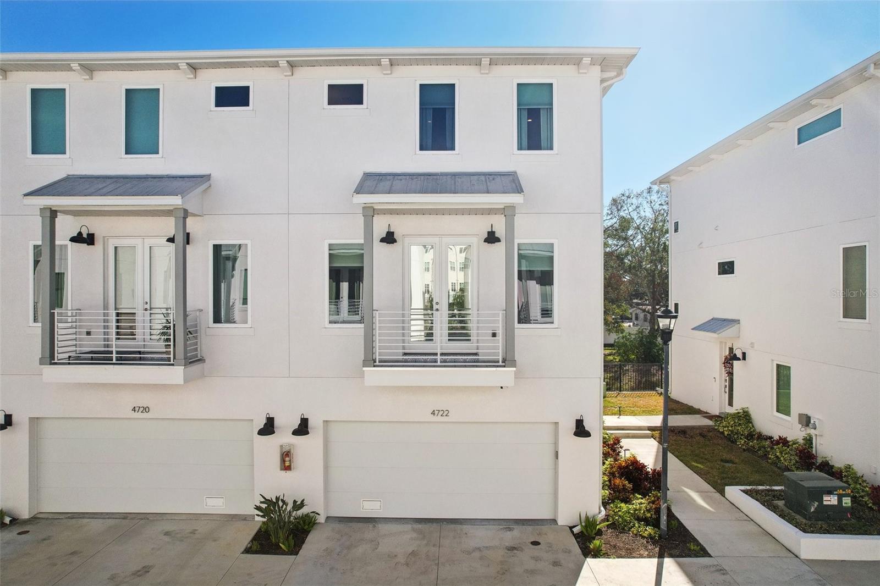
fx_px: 538
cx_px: 440
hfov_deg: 78.6
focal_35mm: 22
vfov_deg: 57.2
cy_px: 293
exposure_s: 1/1000
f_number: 2.8
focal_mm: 8.4
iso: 200
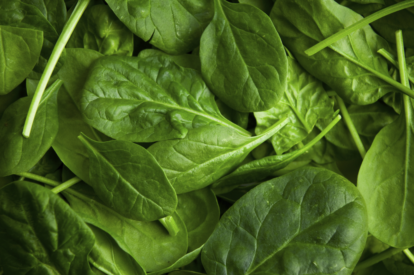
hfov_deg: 21.9
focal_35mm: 93
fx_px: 1068
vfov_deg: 14.7
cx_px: 207
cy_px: 138
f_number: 5
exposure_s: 1/100
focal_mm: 62
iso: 250
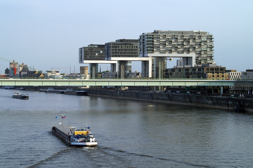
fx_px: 737
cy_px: 84
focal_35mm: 105
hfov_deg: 19.5
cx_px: 126
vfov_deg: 13.0
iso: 100
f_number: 10
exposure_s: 1/80
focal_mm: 70
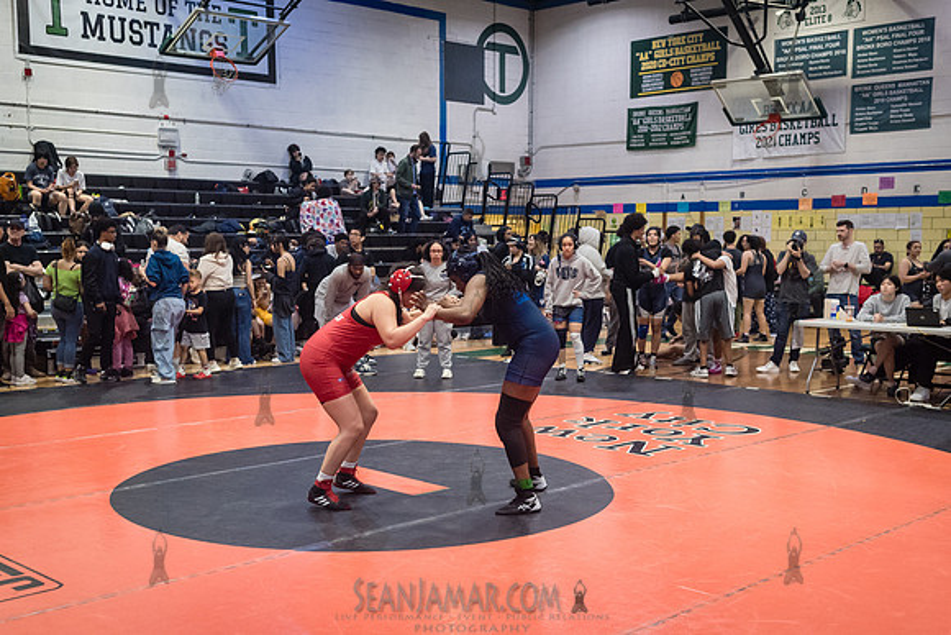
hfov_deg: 46.4
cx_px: 462
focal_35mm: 42
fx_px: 1110
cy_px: 368
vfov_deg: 31.9
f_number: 3.2
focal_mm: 35
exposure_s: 1/400
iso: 5000
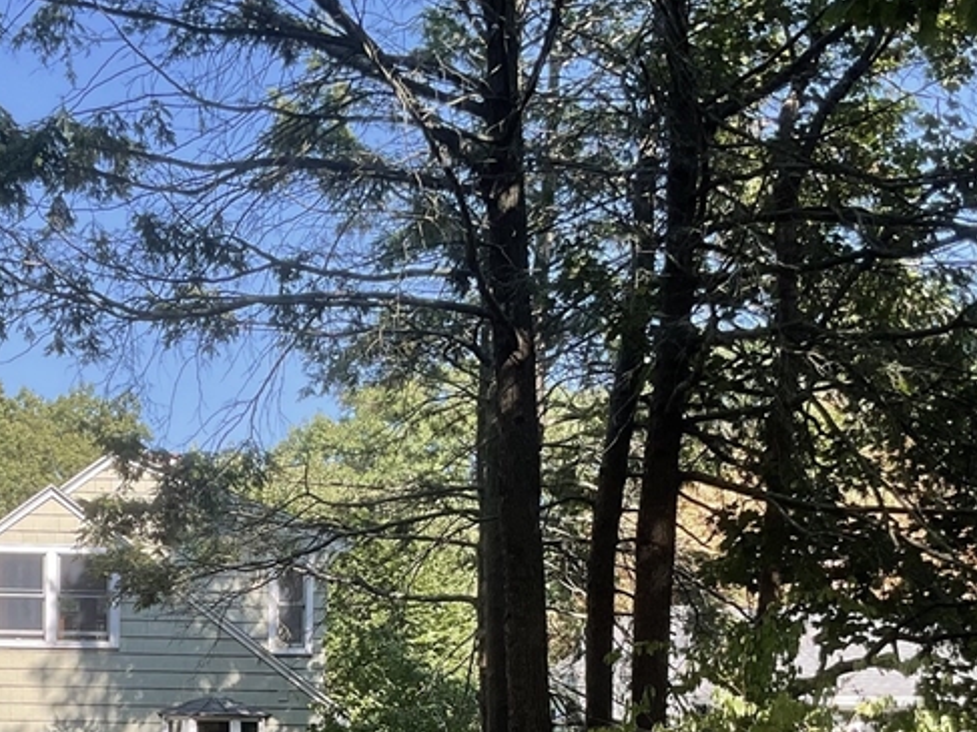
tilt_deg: -1.6
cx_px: 263
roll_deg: +0.0
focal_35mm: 61
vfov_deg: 23.0
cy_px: 748
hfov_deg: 31.2
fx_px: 1721
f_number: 1.8
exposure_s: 1/412
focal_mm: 3
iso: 16
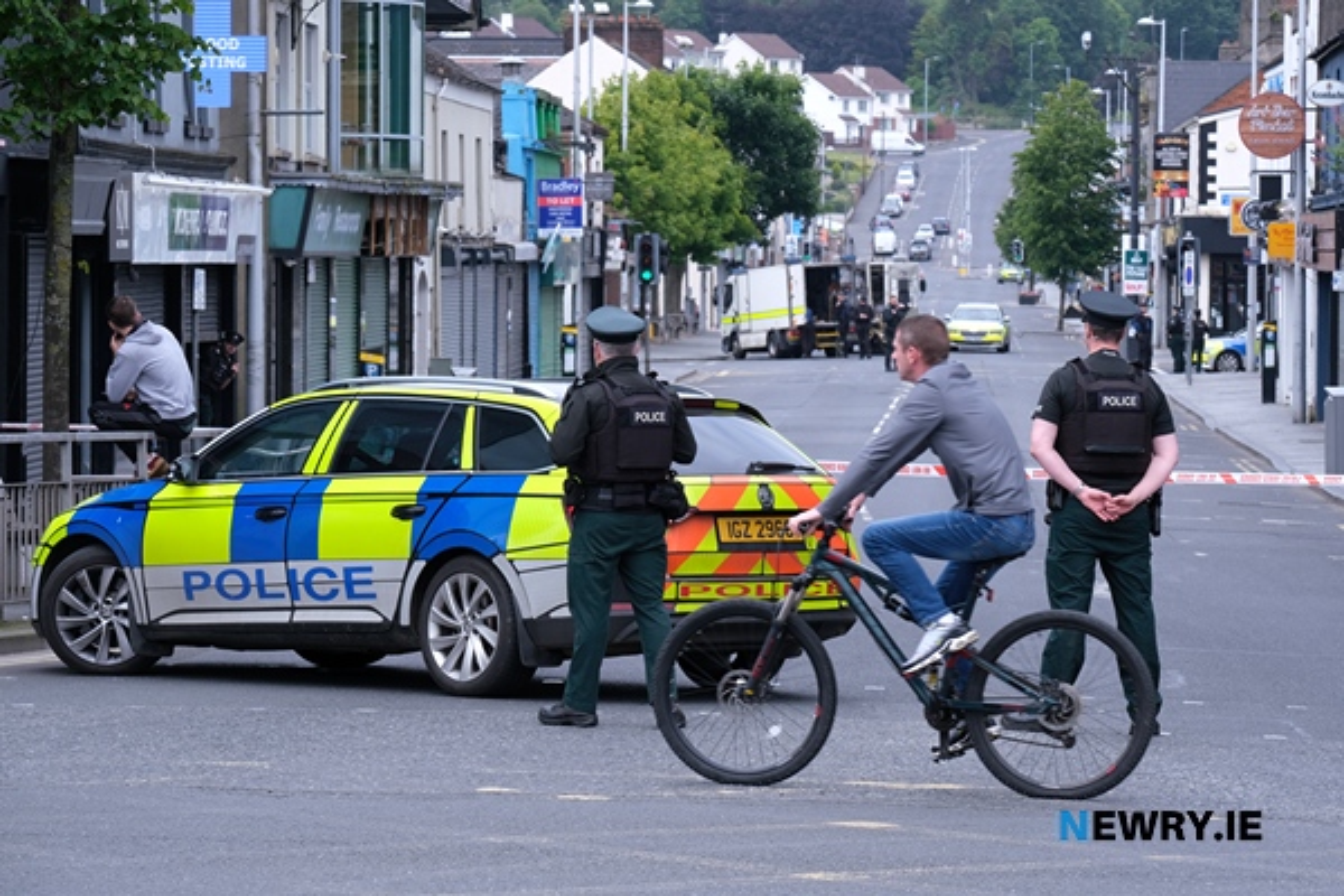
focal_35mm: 150
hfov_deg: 13.7
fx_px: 5600
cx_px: 672
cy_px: 448
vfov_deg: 9.1
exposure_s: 1/280
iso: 400
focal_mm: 100
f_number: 8
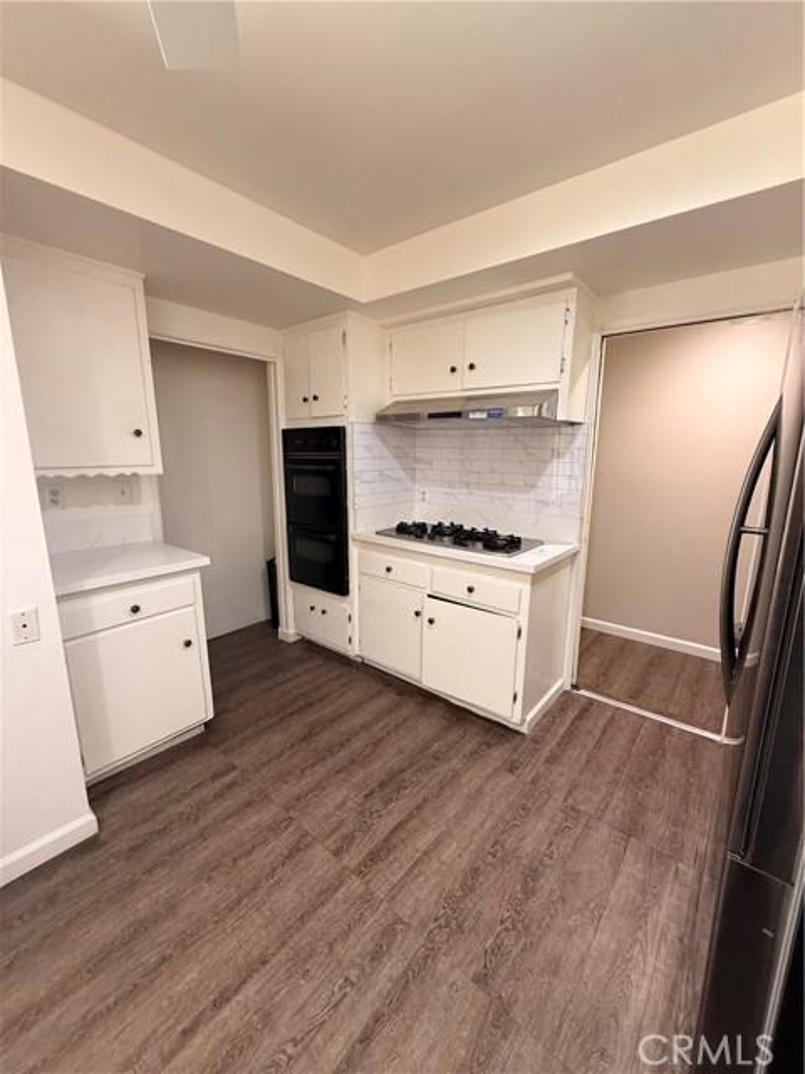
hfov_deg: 85.7
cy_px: 537
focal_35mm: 14
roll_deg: -0.9
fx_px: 434
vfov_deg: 102.1
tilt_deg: -11.0
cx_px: 402
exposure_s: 1/60
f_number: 2.2
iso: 400
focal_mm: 2.22
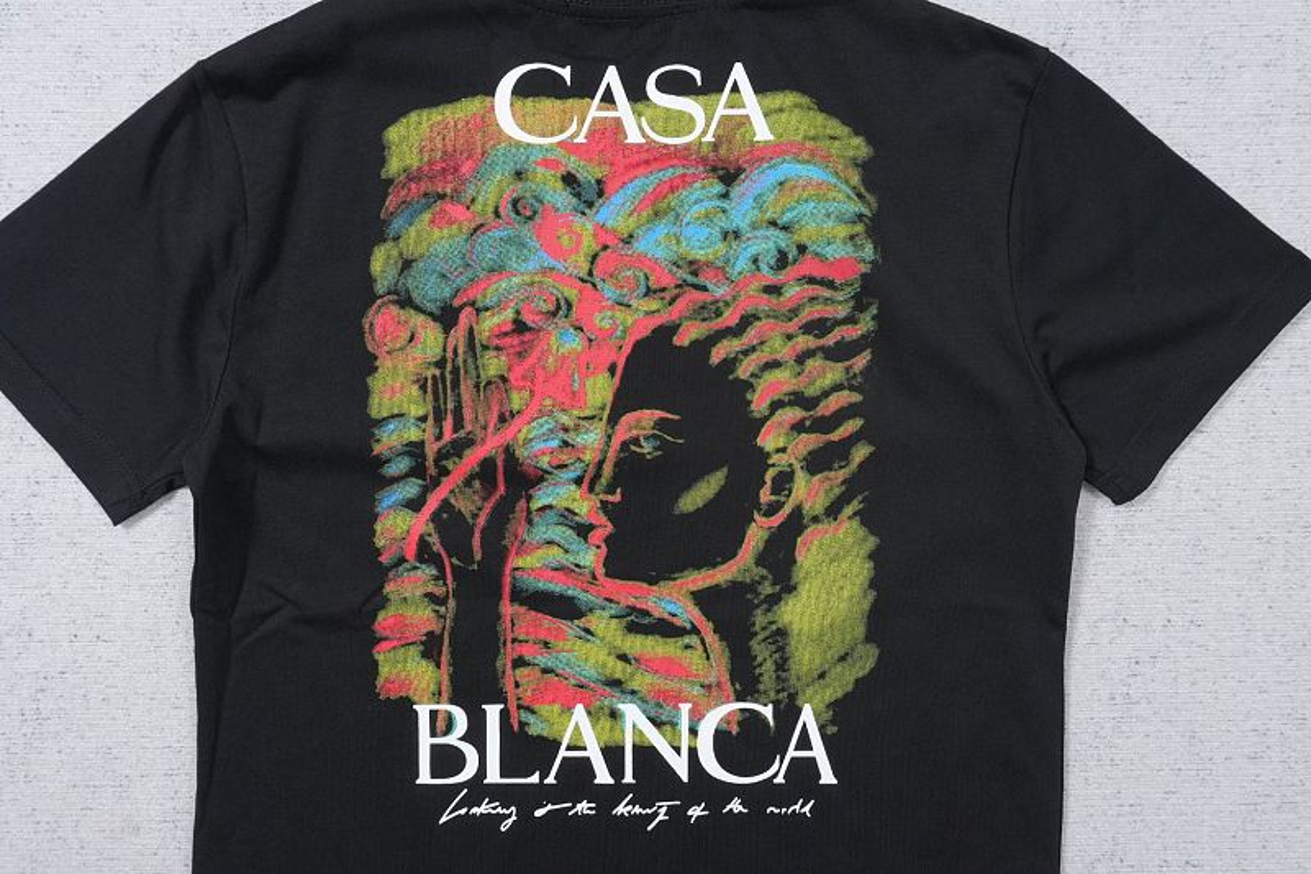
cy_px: 437
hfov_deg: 57.2
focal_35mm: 33
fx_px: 1201
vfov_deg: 40.0
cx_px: 656
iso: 1600
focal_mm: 22
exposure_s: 1/100
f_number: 10
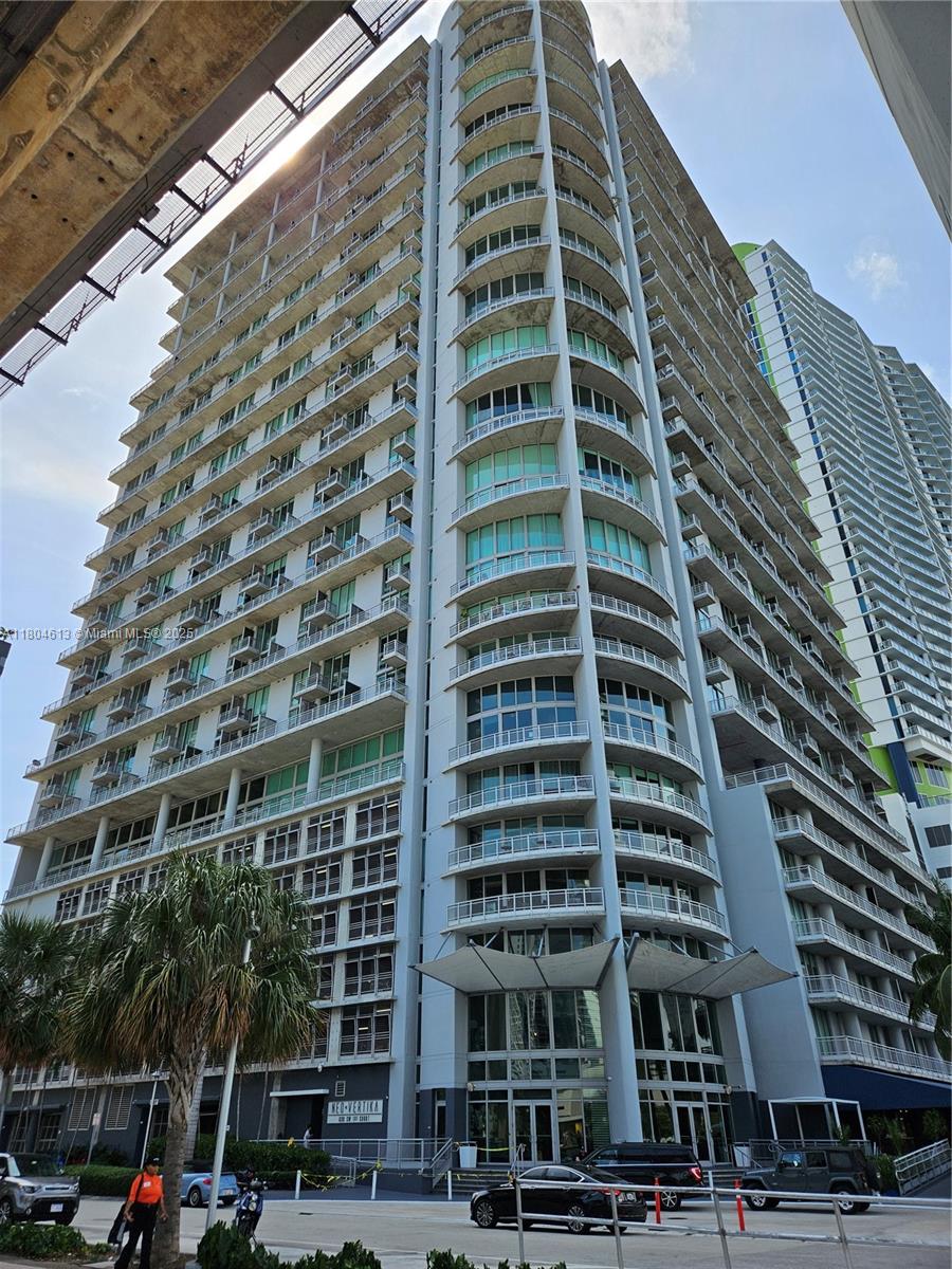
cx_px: 476
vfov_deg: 73.9
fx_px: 843
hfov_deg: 58.9
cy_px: 634
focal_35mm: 23
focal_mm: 5.4
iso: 25
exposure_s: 1/1501
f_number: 1.8
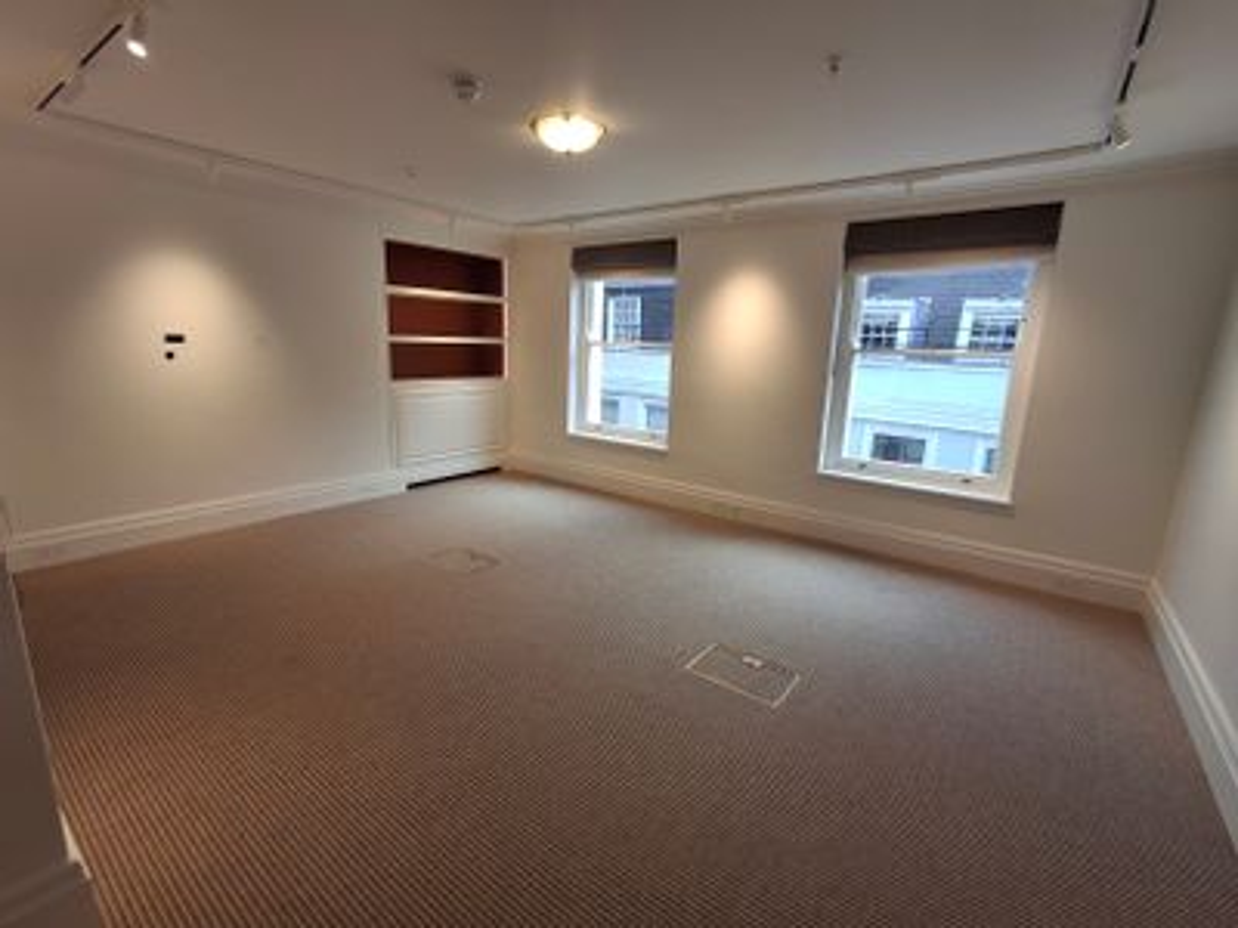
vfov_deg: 78.1
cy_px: 464
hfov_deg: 94.5
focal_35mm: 16
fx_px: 572
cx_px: 619
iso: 40
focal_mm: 1.64
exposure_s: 1/50
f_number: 2.2
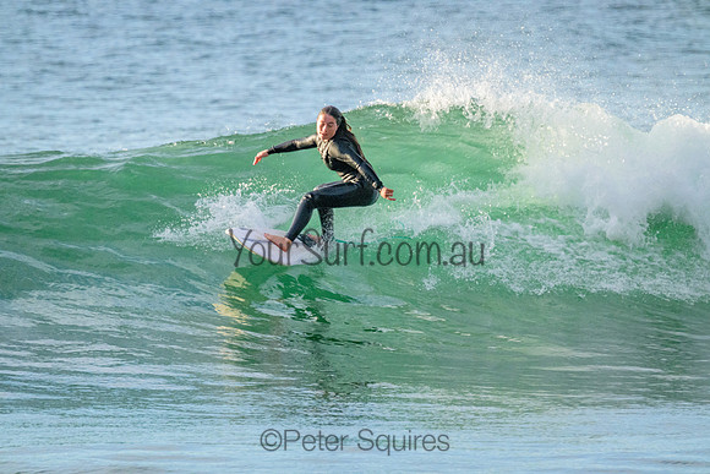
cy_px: 237
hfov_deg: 2.6
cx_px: 355
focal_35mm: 800
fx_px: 15781
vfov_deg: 1.7
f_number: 11
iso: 5600
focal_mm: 800
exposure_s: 1/1250
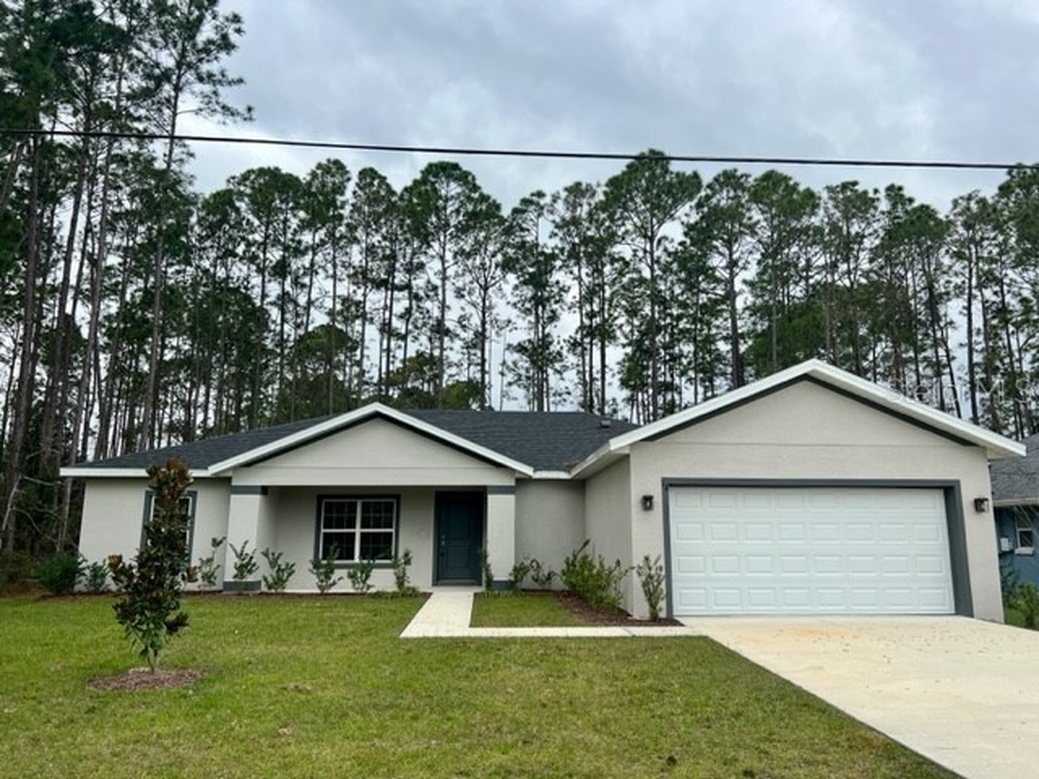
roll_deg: -0.2
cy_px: 390
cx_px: 520
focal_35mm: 26
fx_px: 780
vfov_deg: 53.1
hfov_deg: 67.3
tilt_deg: +10.2
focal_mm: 5.7
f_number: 1.5
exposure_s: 1/1645
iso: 50
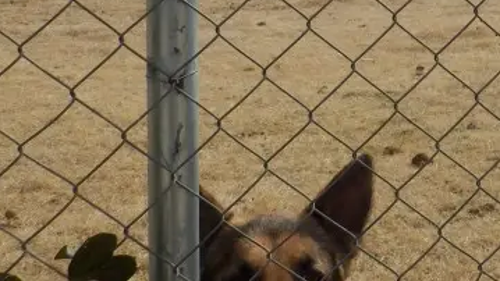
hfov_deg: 17.8
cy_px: -109
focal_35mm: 115
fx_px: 1525
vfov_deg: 10.3
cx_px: 578
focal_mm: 6.6
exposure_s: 1/160
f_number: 9.9
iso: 80
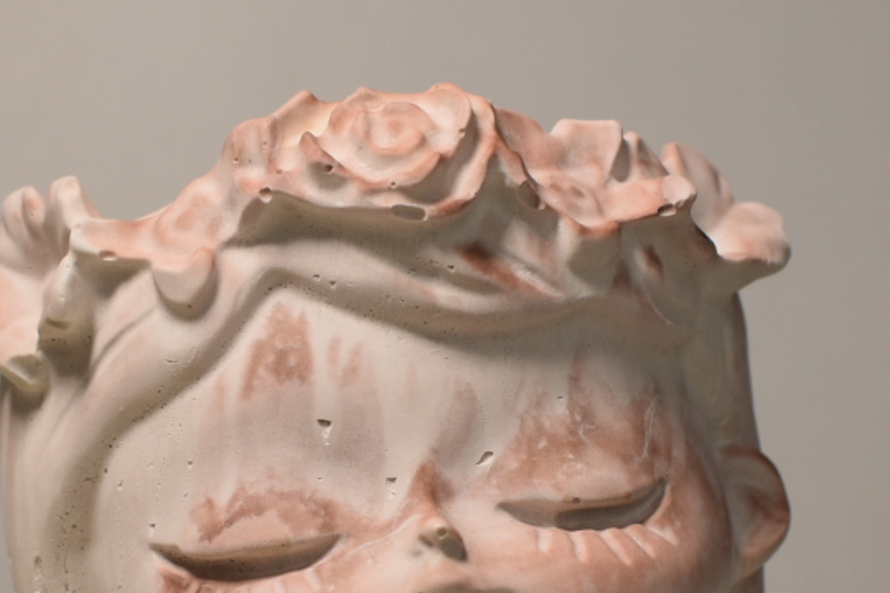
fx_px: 3448
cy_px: 540
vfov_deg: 9.8
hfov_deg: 14.7
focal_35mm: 140
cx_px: 371
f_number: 8
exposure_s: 1/60
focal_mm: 31
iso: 180
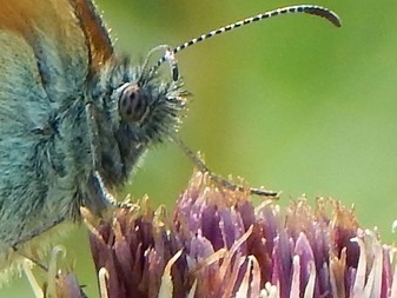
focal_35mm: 460
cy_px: 45
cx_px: -27
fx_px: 5277
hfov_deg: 4.3
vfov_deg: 3.2
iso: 125
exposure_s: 1/250
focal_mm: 32.8
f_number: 5.3
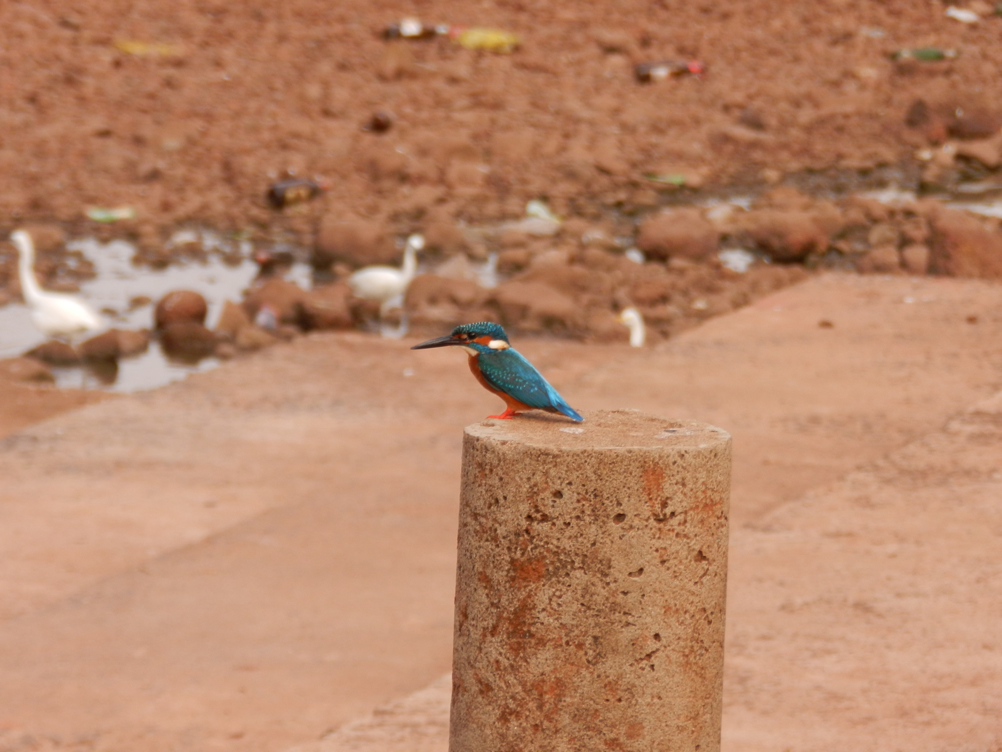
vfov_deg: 4.4
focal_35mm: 340
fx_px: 9842
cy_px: 376
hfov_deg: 5.8
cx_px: 501
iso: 160
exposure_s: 1/125
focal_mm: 60.5
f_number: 5.5
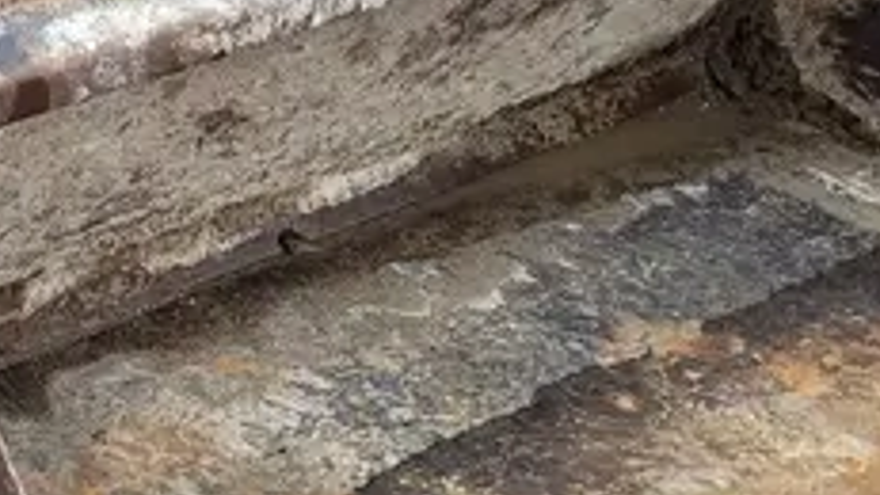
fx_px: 2100
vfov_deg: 13.1
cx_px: -107
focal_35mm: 90
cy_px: -97
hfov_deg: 22.3
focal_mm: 5.4
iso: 100
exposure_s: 1/120
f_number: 1.8
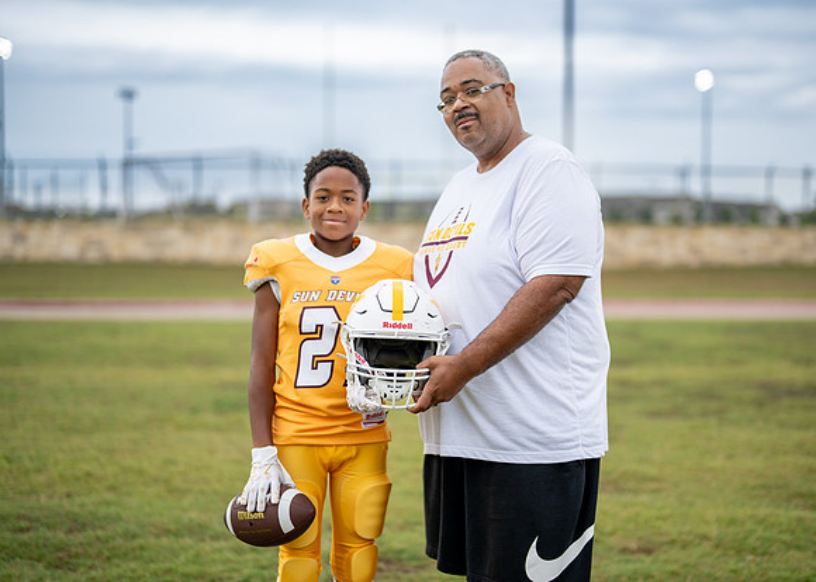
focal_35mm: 54
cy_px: 288
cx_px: 443
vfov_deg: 26.2
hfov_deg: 36.1
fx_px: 1251
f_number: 1.2
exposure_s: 1/1600
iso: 320
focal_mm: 50
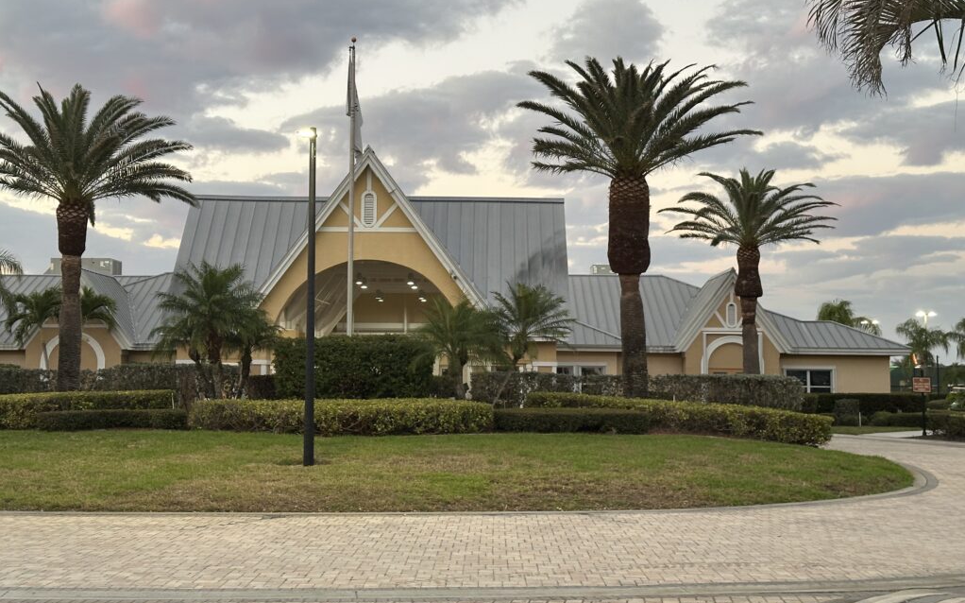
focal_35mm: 51
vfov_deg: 25.3
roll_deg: -0.4
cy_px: 253
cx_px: 482
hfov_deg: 39.6
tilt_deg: +4.7
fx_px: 1341
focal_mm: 6.86
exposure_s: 1/61
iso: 80
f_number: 1.78
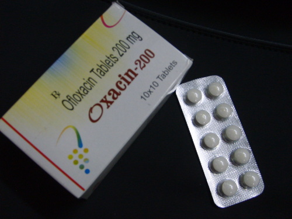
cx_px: 146
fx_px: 295
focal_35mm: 35
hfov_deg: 52.6
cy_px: 110
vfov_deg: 40.7
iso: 139
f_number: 2.8
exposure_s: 1/20
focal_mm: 5.8
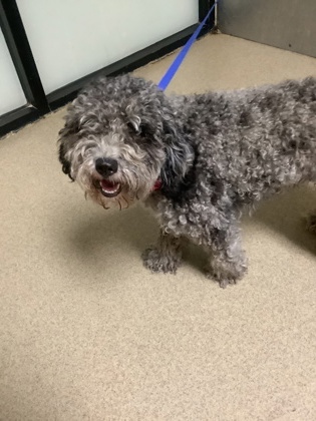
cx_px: 158
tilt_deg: -45.6
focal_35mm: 31
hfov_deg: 45.4
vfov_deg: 58.4
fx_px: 377
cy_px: 210
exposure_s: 1/30
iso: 400
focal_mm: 3.3
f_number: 2.4
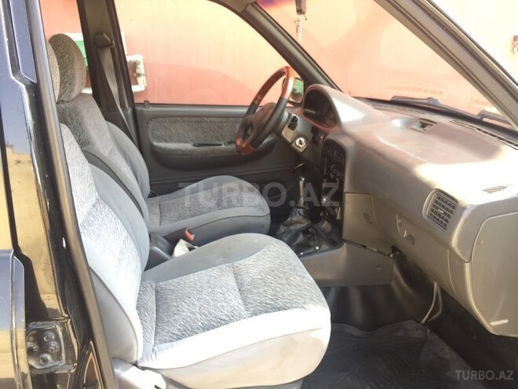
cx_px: 259
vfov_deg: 48.2
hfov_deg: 61.7
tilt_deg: -19.1
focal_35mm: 29
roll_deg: -0.9
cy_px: 194
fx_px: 434
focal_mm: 4.15
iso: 32
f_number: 2.2
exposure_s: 1/50
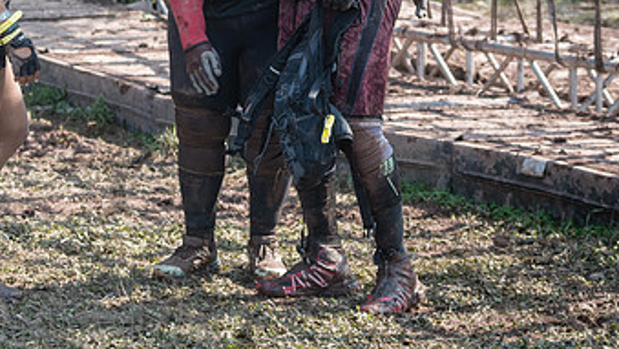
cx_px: 235
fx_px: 3596
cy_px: -57
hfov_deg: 9.8
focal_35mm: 219
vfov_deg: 5.5
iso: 250
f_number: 4.5
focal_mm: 100
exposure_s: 1/320
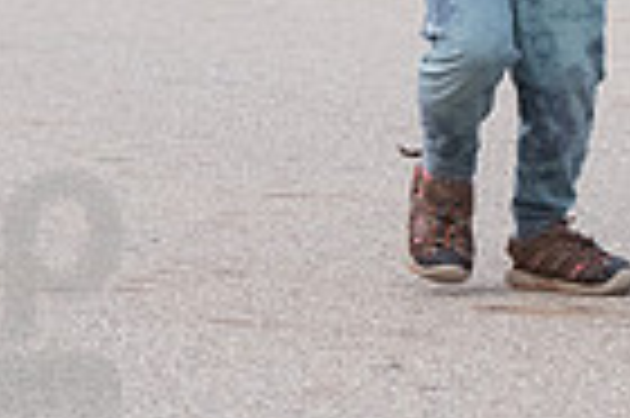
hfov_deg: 4.2
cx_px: 621
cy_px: -333
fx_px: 8670
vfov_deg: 2.8
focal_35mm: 496
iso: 3200
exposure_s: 1/1250
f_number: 7.1
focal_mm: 80
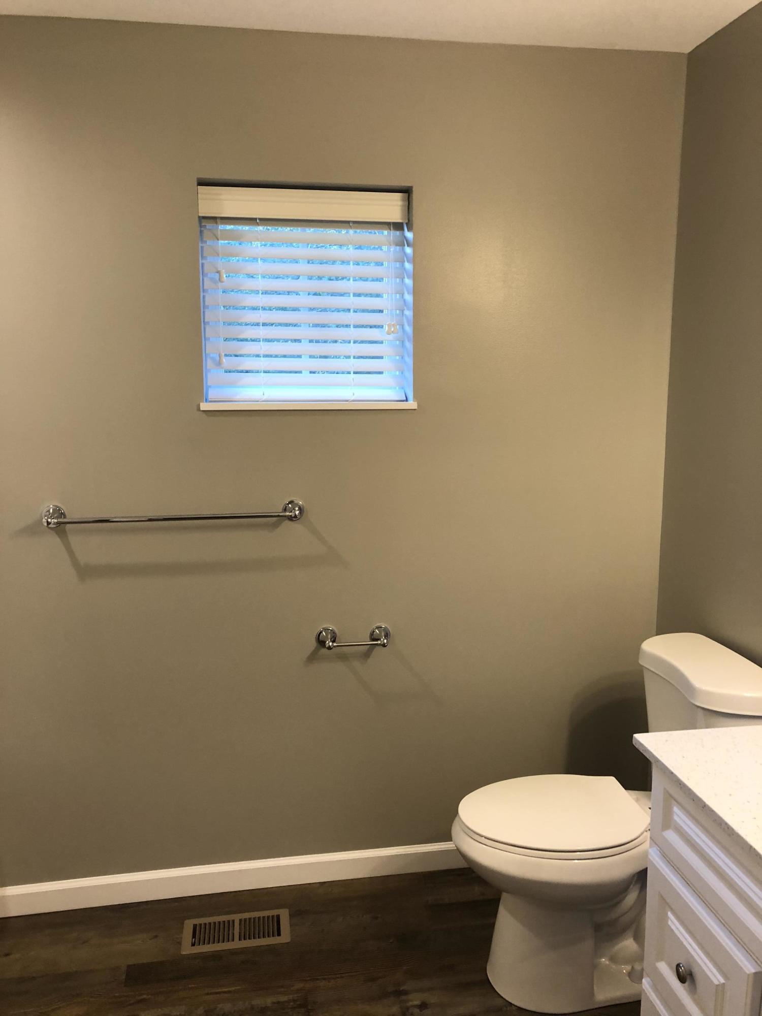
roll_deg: -0.6
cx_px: 381
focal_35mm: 28
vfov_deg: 63.4
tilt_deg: -7.0
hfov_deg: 49.7
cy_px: 508
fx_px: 822
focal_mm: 3.99
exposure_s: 1/15
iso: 40
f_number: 1.8
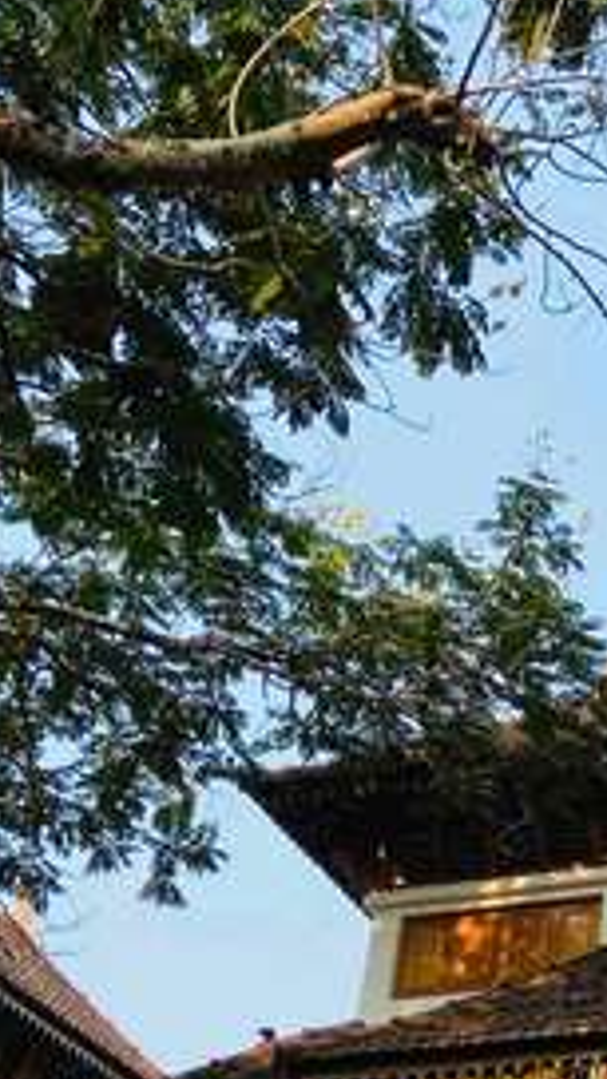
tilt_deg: +23.9
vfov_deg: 25.2
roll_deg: -2.2
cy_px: 1079
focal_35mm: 80
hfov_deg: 14.0
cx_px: 968
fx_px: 2289
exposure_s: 1/724
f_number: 1.8
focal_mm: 4.25
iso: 32
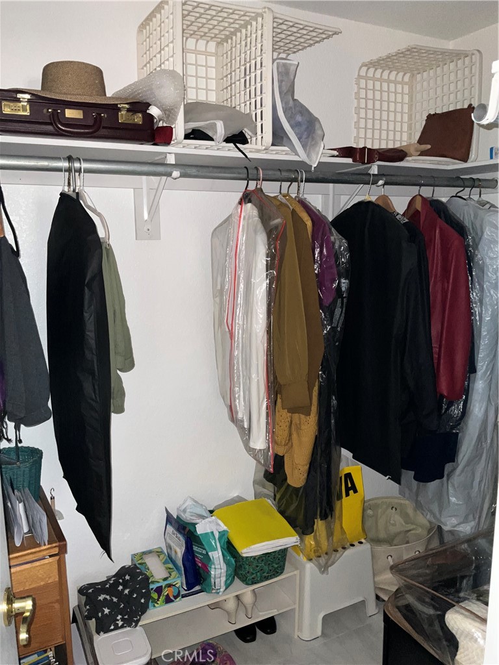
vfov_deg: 61.7
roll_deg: +0.4
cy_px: 332
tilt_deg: -9.2
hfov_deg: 48.2
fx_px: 557
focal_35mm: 29
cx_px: 250
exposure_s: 1/18
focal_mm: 3
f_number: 1.8
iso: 64
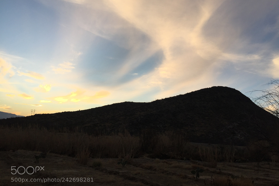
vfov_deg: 42.3
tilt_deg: +11.5
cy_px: 86
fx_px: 240
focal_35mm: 31
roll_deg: -3.7
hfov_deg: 60.3
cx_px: 143
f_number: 2.2
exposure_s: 1/471
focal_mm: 4.15
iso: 32
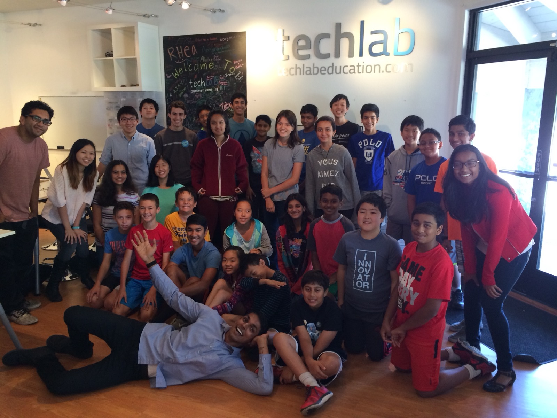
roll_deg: +0.1
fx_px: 467
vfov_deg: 48.2
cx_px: 278
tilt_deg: -14.8
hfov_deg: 61.7
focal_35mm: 29
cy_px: 209
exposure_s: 1/30
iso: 125
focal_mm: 4.15
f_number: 2.2
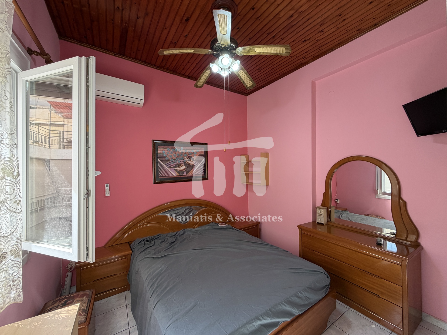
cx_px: 224
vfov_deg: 85.7
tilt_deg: +0.3
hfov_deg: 102.1
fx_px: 181
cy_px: 168
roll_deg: +0.5
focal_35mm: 14
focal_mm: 2.22
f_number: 2.2
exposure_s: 1/100
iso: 100
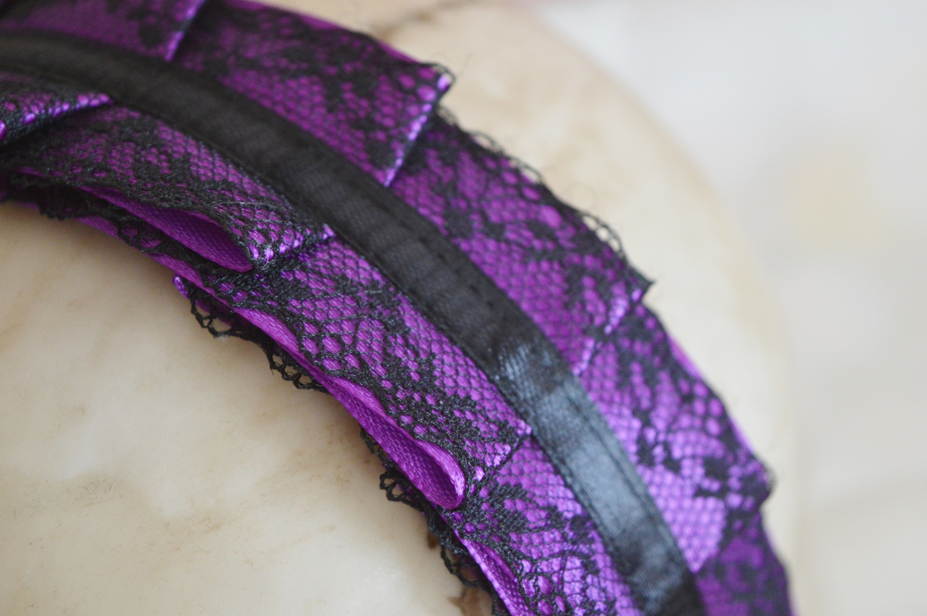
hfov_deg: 26.0
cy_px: 308
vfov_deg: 17.5
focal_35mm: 78
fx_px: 2007
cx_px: 464
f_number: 5.6
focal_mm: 52
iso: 1600
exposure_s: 1/80
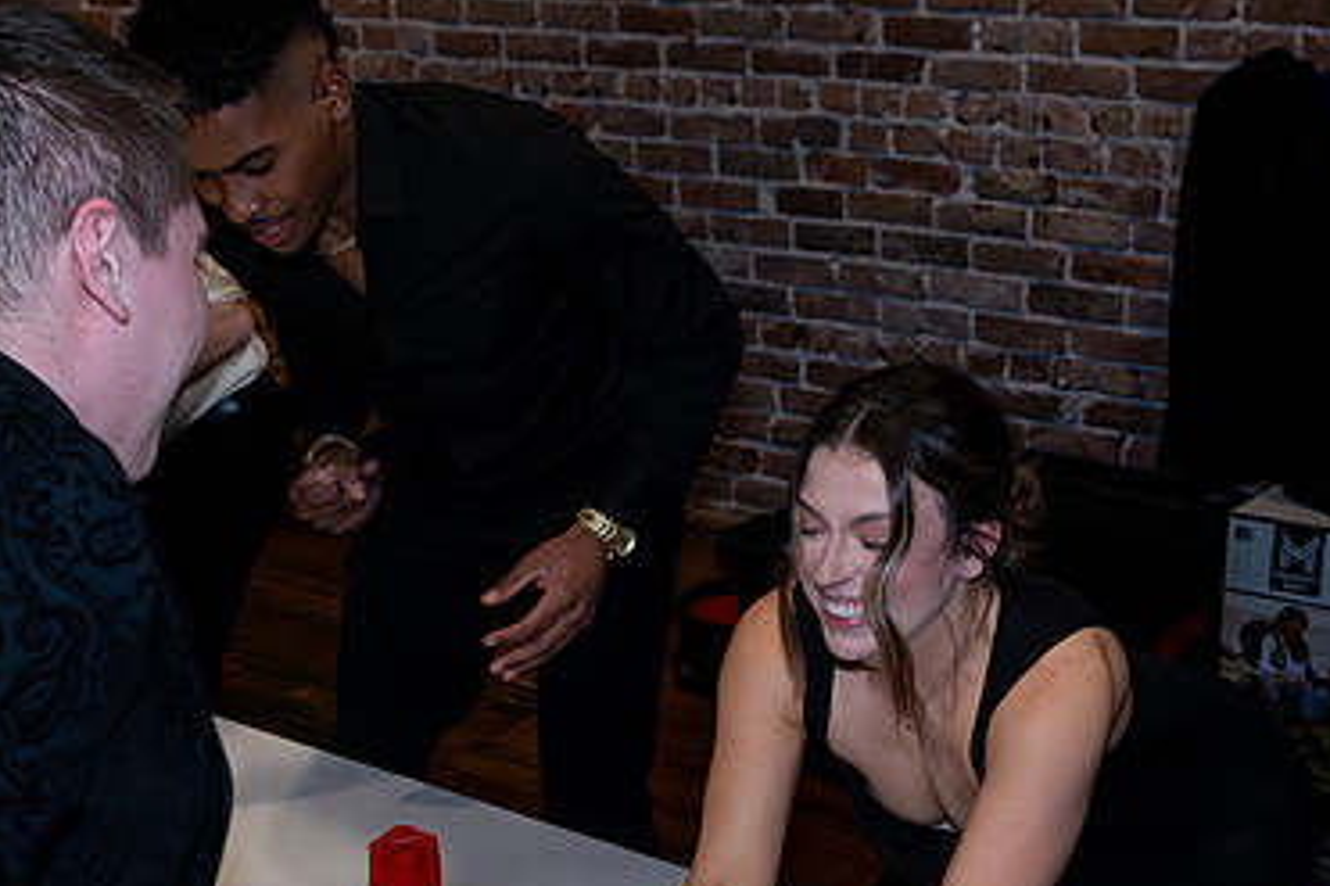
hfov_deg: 32.9
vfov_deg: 22.0
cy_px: 709
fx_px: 2253
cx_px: 749
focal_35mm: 61
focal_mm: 35
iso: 6400
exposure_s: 1/250
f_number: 5
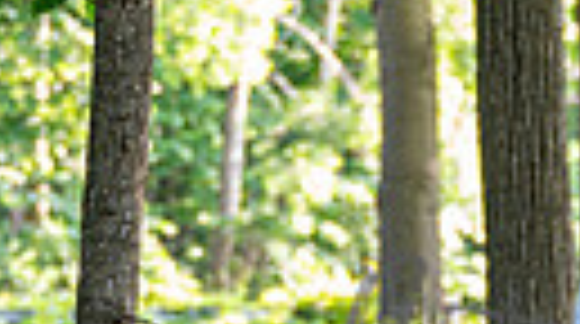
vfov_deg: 5.0
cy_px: 693
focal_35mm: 236
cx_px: 589
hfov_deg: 9.1
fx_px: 3623
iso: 400
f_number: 2.8
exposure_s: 1/160
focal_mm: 50
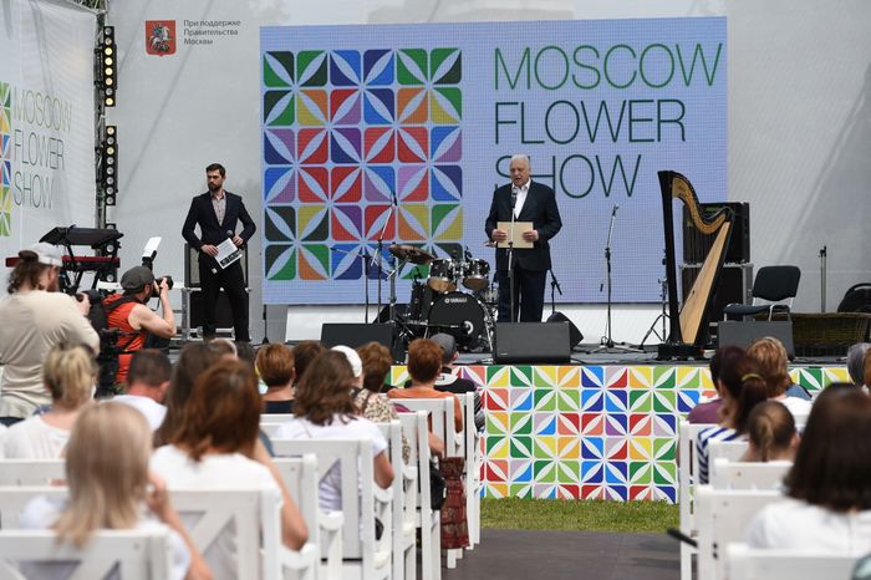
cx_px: 436
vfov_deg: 14.4
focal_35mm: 95
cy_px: 290
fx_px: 2297
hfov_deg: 21.5
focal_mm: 95
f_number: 4
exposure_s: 1/2000
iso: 160
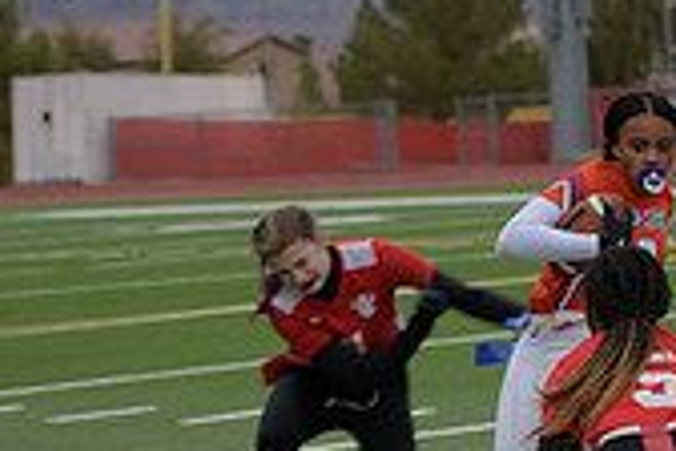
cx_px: 447
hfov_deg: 8.5
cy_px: 437
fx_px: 4525
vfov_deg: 5.7
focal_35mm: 241
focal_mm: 70
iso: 160
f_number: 2.8
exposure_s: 1/200
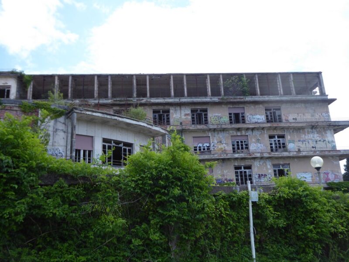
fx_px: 333
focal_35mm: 33
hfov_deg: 55.4
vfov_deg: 42.9
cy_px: 131
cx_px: 174
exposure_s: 1/1300
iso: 200
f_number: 3.6
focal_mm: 5.8
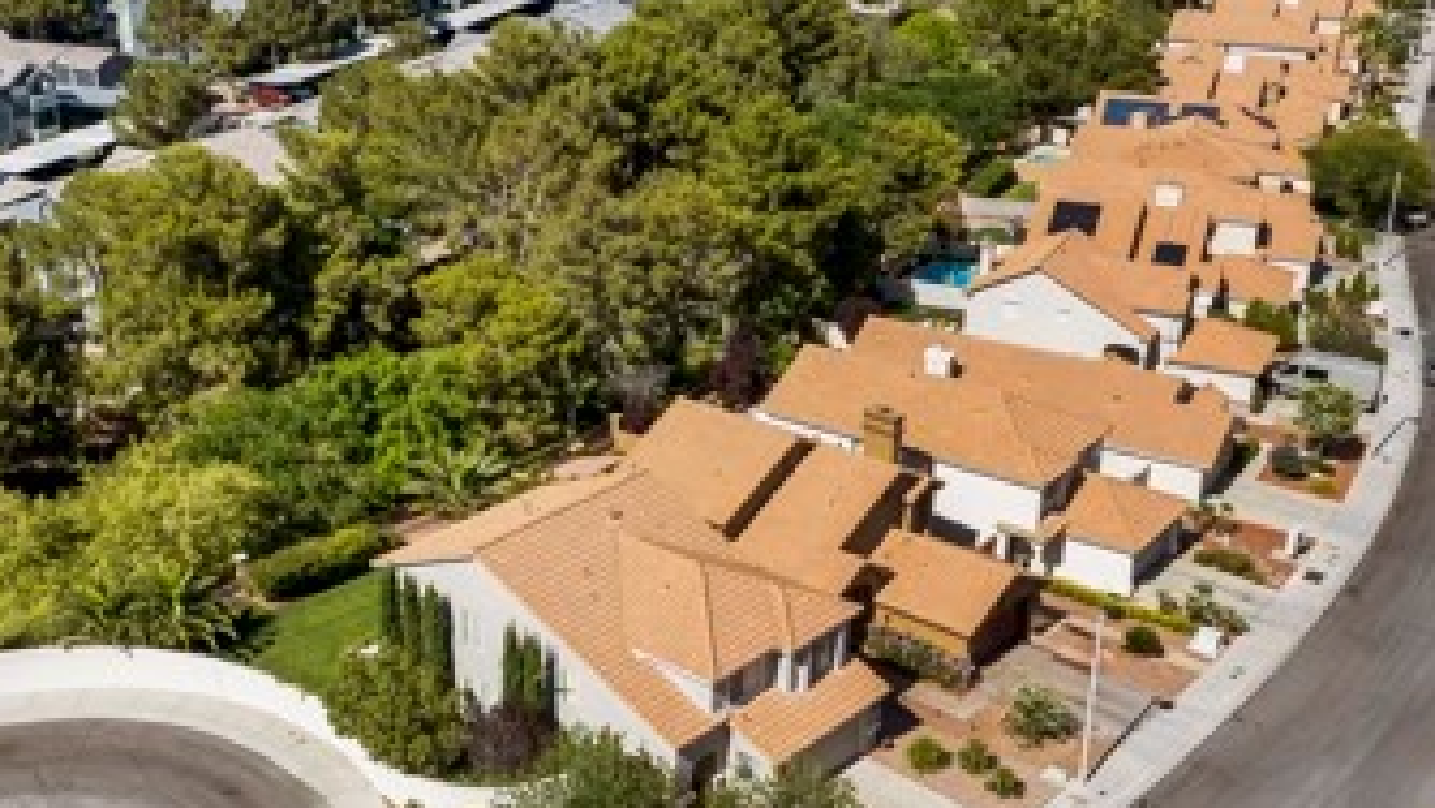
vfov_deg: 25.4
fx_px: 1789
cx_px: 636
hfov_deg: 43.6
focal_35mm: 47
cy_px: 484
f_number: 2.8
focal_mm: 12.29
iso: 100
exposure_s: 1/320
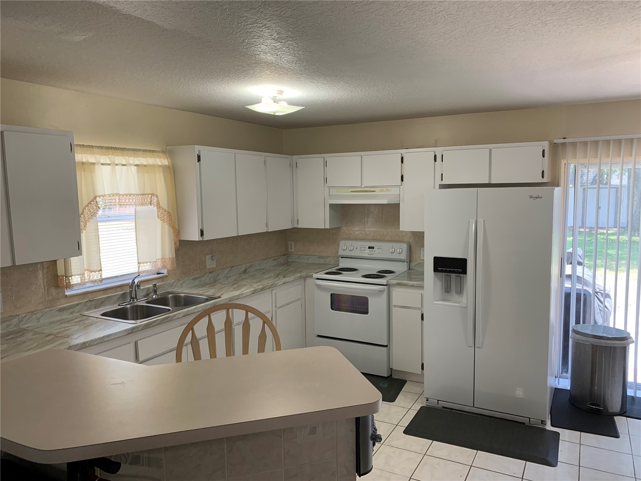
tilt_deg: -5.9
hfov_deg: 67.3
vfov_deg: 53.1
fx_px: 481
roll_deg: +1.1
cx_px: 320
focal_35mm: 26
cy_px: 240
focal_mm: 4.25
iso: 80
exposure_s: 1/120
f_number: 1.8
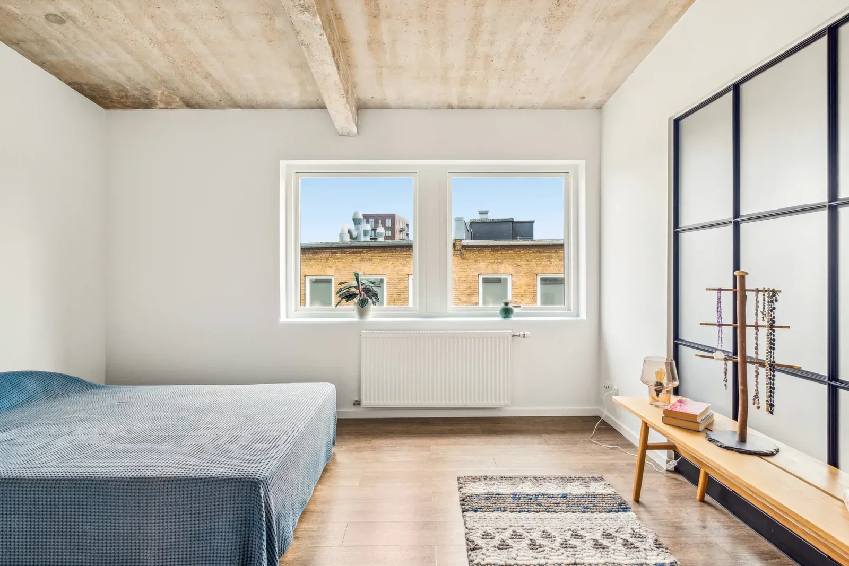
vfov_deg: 67.4
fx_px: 425
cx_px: 424
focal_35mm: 18
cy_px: 283
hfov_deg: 90.0
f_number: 8
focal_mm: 12
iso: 500
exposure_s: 1/5
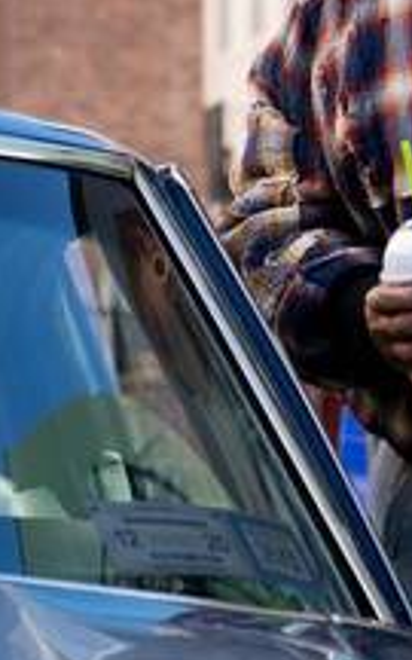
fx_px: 4437
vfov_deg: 8.5
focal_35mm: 247
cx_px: 104
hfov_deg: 5.3
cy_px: 121
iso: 400
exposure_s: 1/400
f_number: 4.5
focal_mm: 70
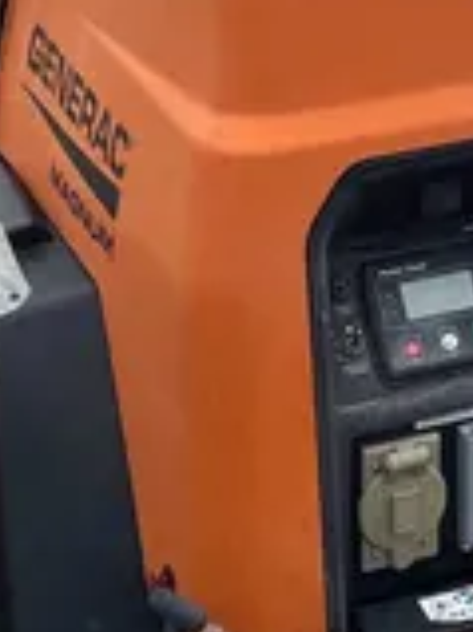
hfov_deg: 12.0
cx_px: 600
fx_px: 2189
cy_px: -316
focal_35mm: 120
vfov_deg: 15.2
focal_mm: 4.2
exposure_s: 1/1855
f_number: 1.6
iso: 50
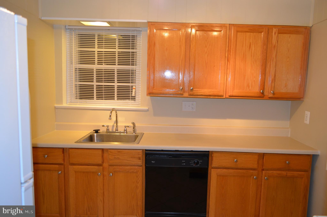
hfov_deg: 67.5
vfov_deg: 47.7
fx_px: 245
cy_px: 108
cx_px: 164
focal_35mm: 27
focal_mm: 18
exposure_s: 1/60
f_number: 3.5
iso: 640
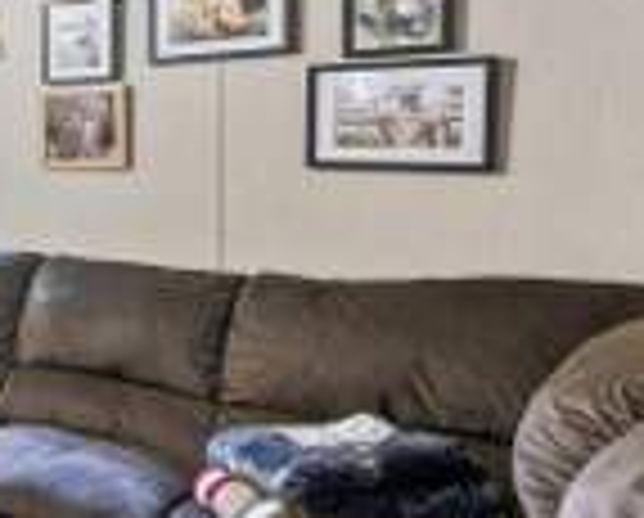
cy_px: 155
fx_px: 840
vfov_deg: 33.8
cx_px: -419
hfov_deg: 25.2
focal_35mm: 44
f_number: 14
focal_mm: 14
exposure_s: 2
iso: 400
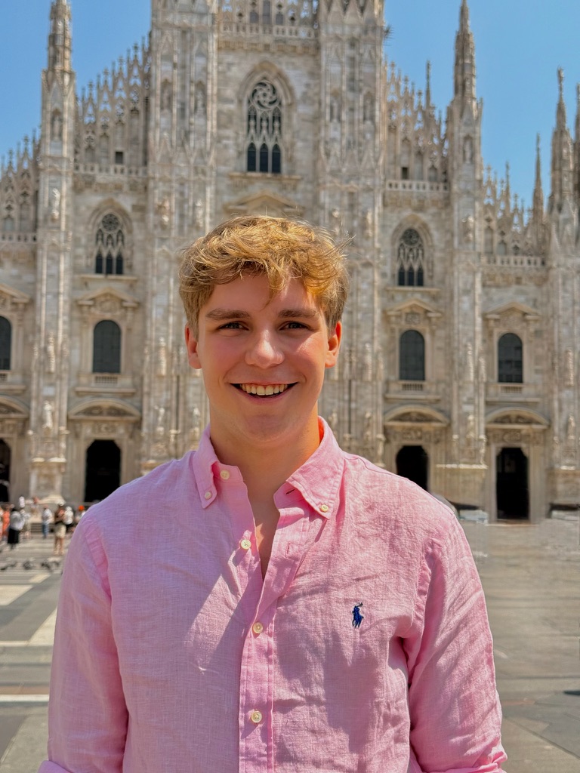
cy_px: 386
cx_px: 290
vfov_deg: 39.7
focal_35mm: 48
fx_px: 1072
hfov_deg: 30.3
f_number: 1.78
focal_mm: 6.76
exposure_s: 1/4098
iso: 80
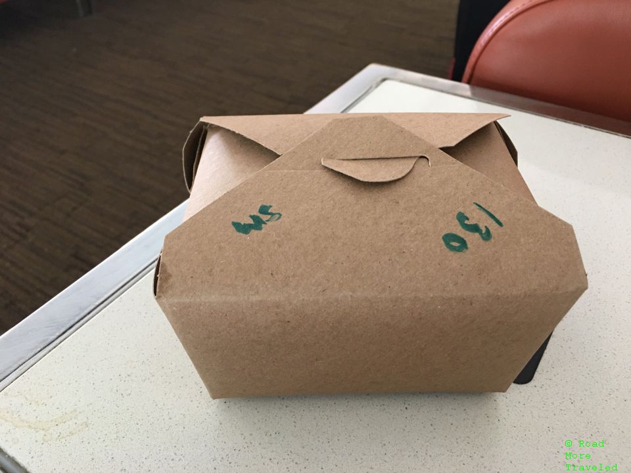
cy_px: 236
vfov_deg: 48.2
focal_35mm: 29
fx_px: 529
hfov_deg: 61.7
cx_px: 316
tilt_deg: -39.1
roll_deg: +0.9
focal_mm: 4.15
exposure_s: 1/15
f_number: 2.2
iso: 64
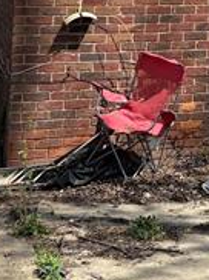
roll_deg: -1.3
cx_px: 347
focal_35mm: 110
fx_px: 888
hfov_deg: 12.5
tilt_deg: +5.4
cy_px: -106
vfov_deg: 16.7
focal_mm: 5.96
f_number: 1.6
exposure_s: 1/1550
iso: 50
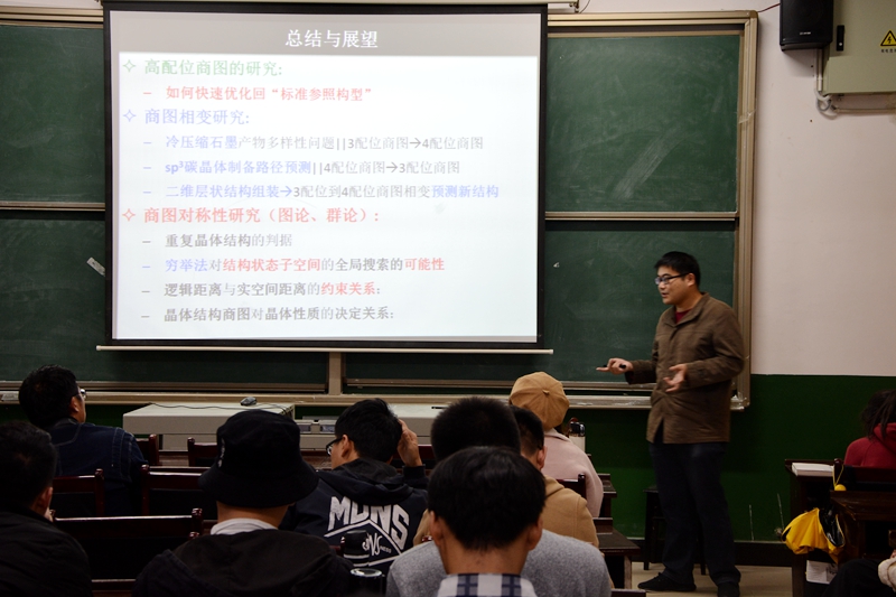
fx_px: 1568
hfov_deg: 31.9
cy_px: 298
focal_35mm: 63
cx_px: 448
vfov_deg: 21.6
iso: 400
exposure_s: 1/20
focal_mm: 42
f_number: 6.3
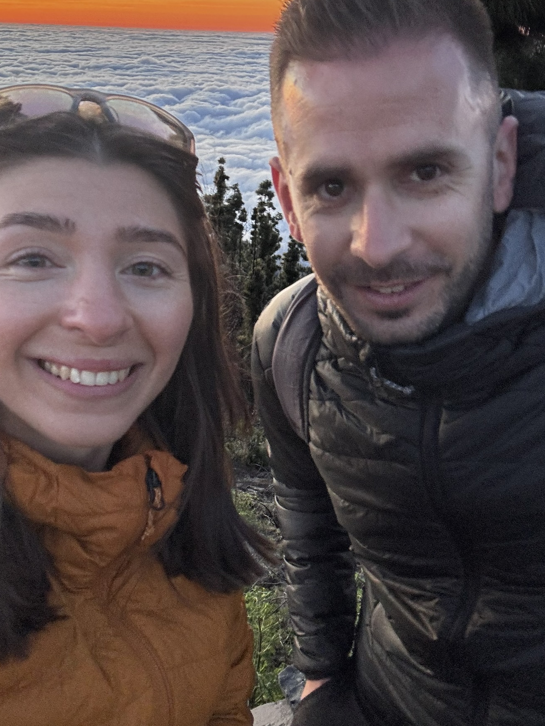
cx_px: 266
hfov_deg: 40.7
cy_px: 319
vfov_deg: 52.5
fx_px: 734
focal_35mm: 35
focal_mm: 2.69
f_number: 1.9
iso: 80
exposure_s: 1/63
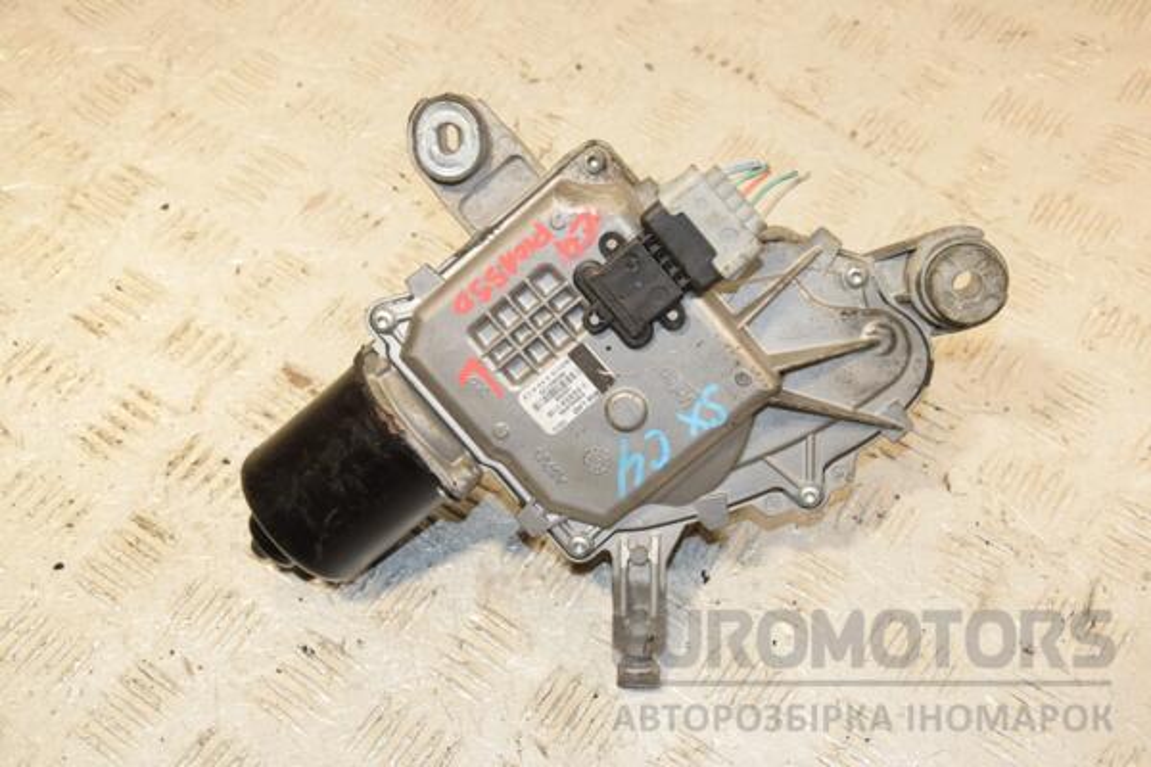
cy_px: 384
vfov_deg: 25.8
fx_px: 1678
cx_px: 576
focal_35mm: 52
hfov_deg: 37.9
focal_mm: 35
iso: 800
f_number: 8
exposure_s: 1/200
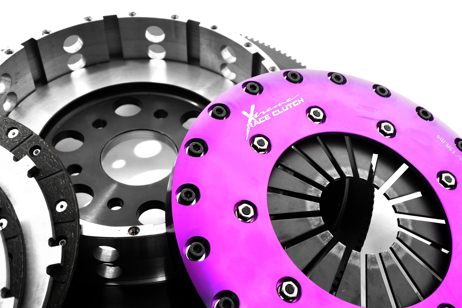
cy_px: 154
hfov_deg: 40.3
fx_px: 629
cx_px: 231
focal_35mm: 49
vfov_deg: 27.5
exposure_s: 1/40
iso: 800
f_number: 4.5
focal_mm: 18.4
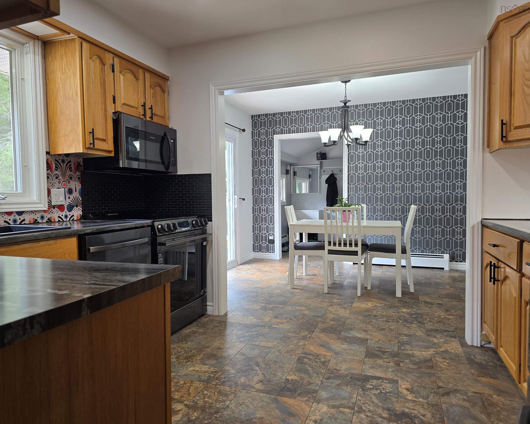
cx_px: 249
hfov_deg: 70.2
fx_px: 376
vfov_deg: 58.8
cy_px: 212
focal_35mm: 24
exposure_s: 1/120
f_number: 1.7
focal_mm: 6.3
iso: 100
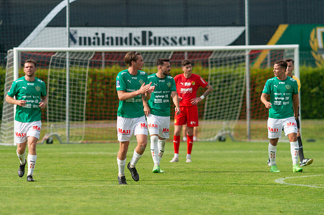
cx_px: 140
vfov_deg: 2.9
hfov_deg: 4.3
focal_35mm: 476
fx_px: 4281
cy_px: 122
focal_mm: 420
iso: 280
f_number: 4.5
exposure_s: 1/1600
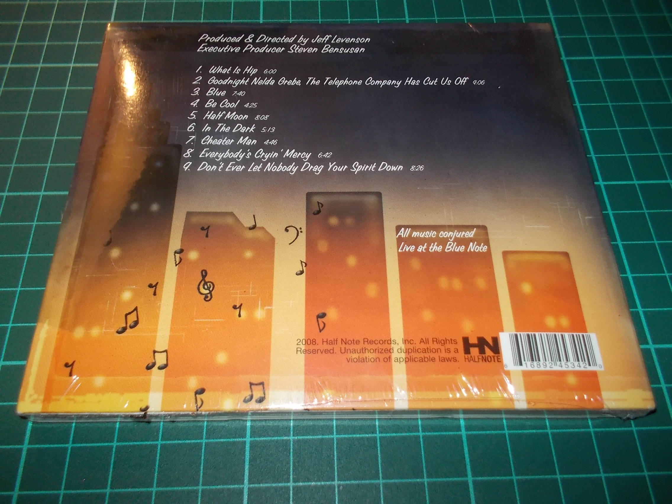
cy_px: 252
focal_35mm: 29
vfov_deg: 48.2
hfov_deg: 61.7
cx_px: 336
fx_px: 563
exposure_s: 1/30
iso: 200
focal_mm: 4.1
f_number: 3.3
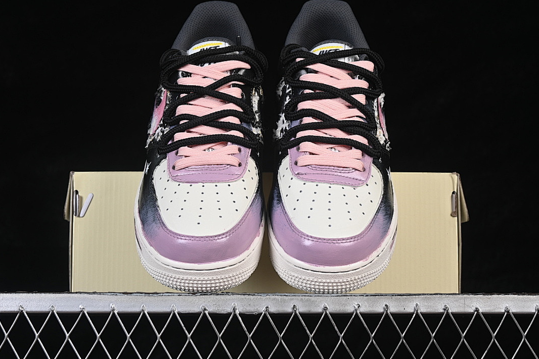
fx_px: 1138
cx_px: 268
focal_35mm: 76
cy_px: 180
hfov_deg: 26.6
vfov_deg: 18.0
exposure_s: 1/80
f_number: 8
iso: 160
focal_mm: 50
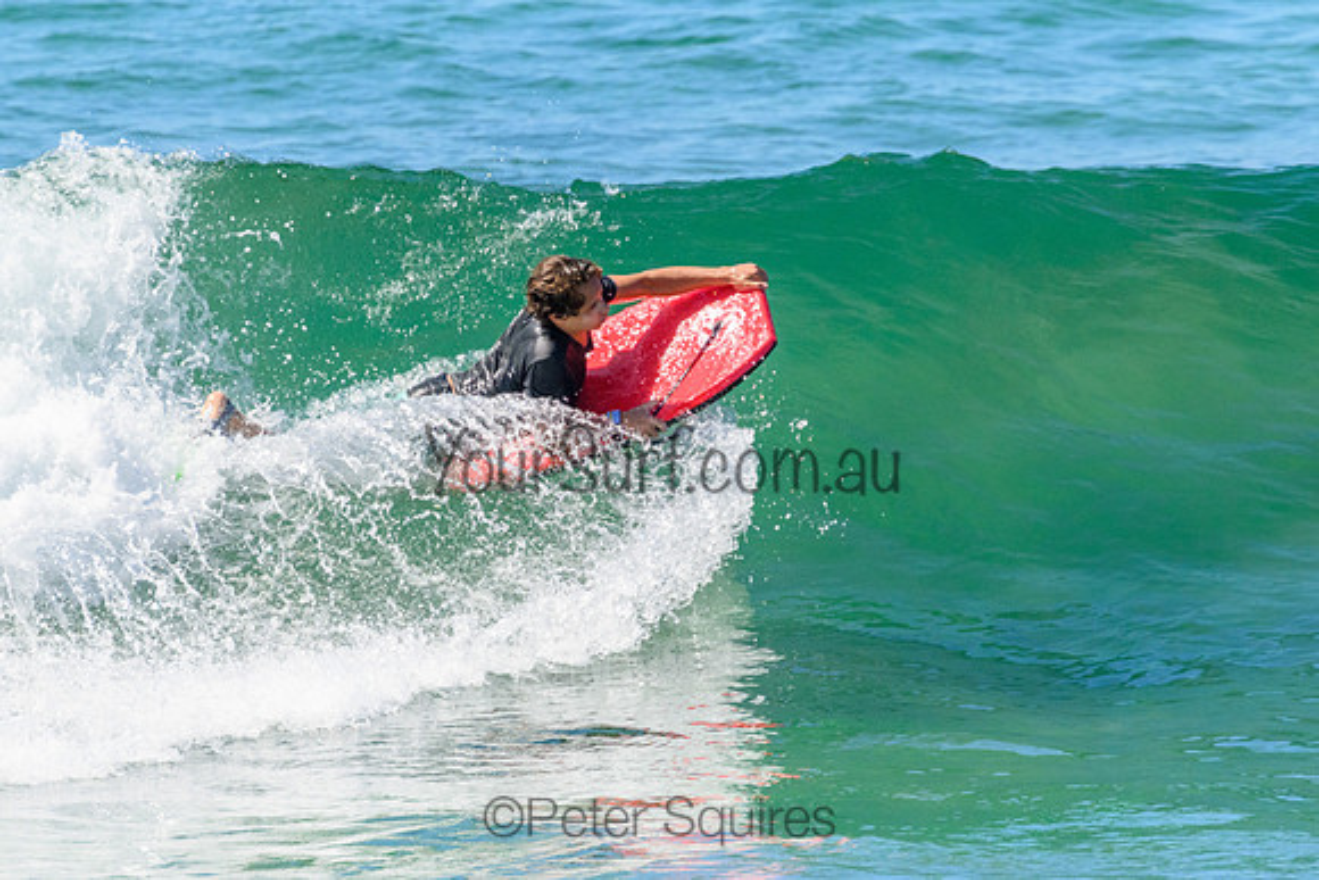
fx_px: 40332
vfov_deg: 1.3
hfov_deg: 1.9
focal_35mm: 1101
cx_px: 741
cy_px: 357
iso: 1400
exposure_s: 1/2000
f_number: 11
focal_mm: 800
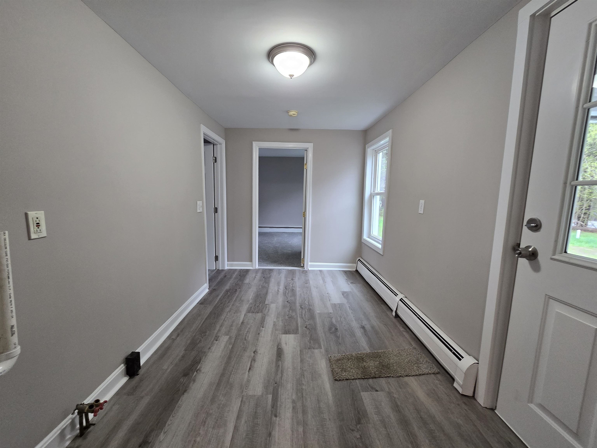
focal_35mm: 13
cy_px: 224
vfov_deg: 89.9
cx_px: 298
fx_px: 224
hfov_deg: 106.2
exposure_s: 1/60
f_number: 2.2
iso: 200
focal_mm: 2.2
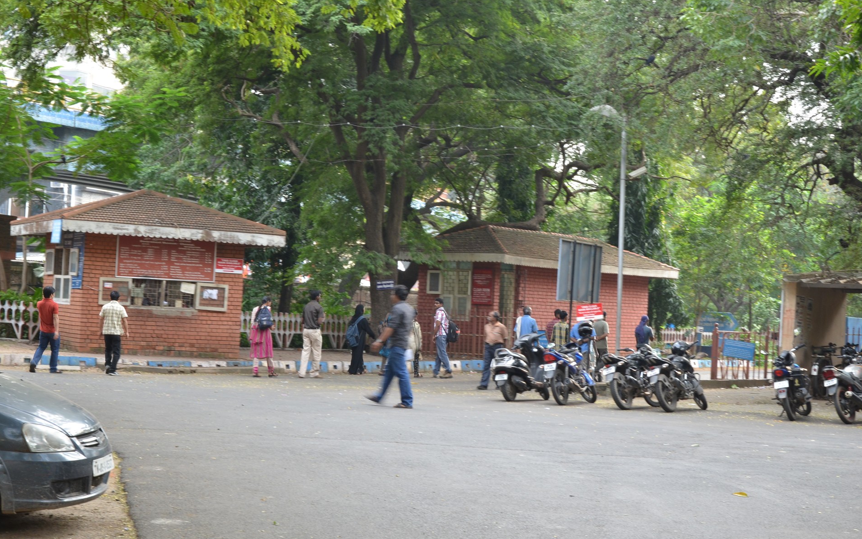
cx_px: 427
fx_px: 1633
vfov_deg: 18.7
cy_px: 257
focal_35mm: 70
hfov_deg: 29.6
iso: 400
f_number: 11
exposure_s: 1/25
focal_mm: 45
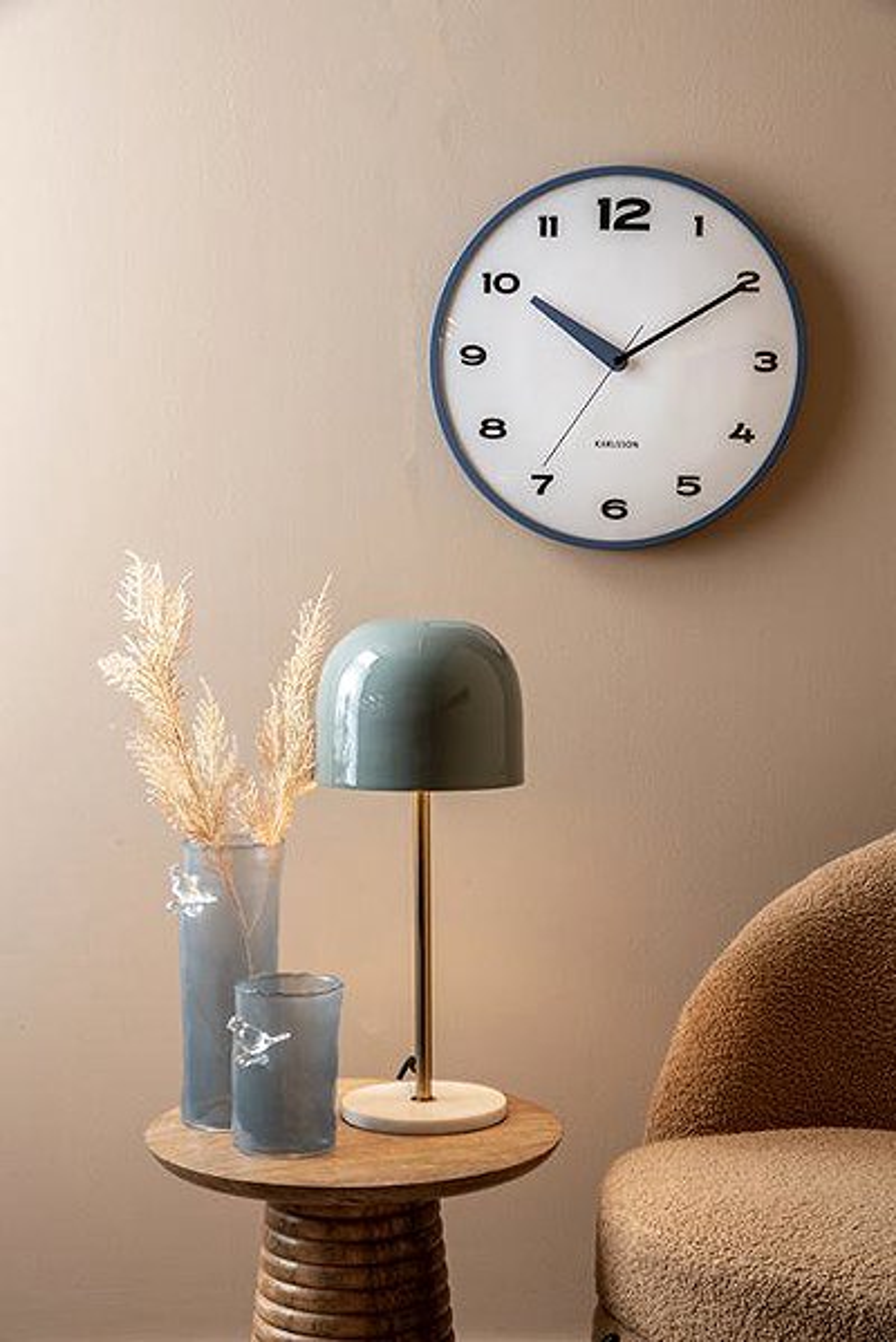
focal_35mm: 75
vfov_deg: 27.0
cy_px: 671
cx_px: 448
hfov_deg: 18.2
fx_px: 2797
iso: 125
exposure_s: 1/3
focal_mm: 75
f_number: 13
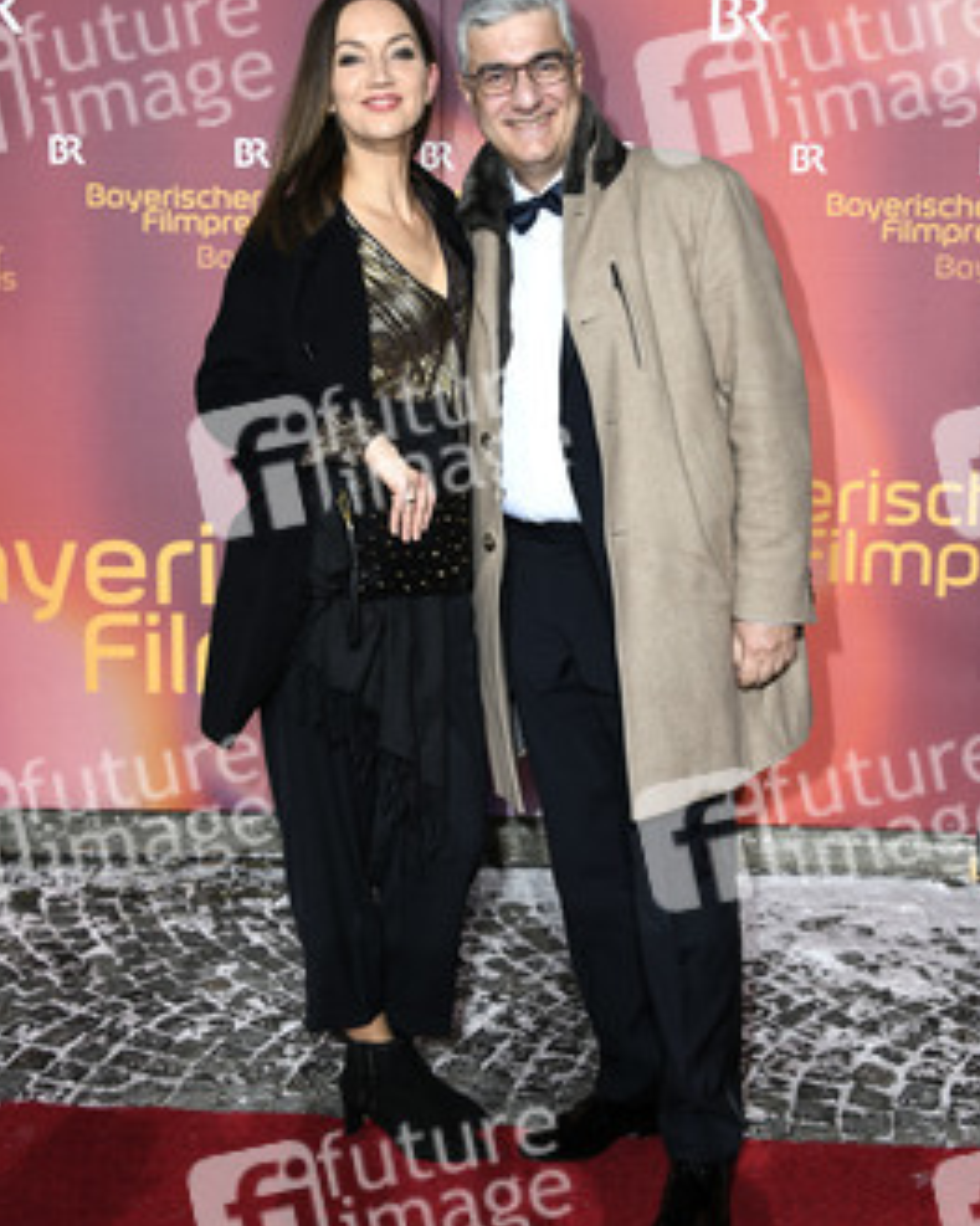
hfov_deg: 36.5
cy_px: 637
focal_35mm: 41
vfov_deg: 44.8
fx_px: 1487
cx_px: 488
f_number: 6.3
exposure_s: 1/160
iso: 640
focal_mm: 36
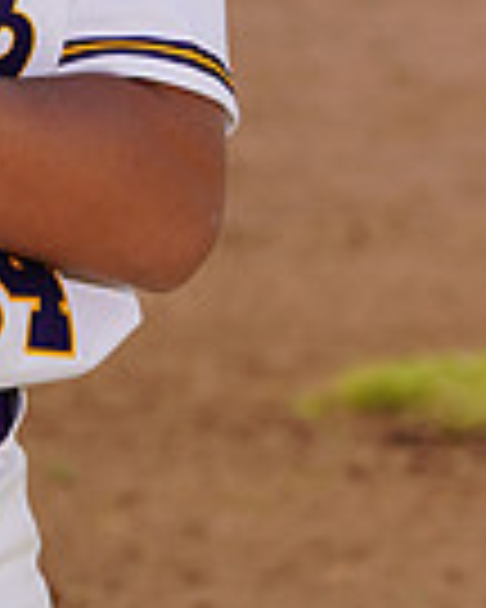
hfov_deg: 2.0
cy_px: -329
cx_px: -322
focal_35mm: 782
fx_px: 14060
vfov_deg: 2.5
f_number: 9
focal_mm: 194
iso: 100
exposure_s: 1/250
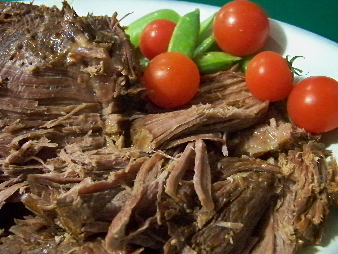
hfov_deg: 41.2
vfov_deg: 31.5
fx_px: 449
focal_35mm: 46
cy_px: 127
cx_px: 169
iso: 3200
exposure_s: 1/30
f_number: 3.2
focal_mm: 9.36
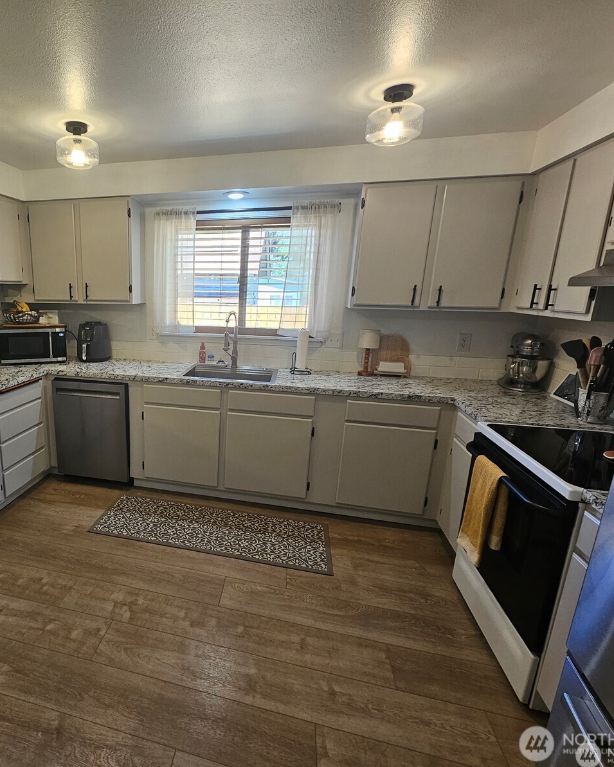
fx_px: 386
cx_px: 172
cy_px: 384
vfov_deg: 89.6
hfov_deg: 72.8
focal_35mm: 17
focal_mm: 2.2
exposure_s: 1/60
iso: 125
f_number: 2.2
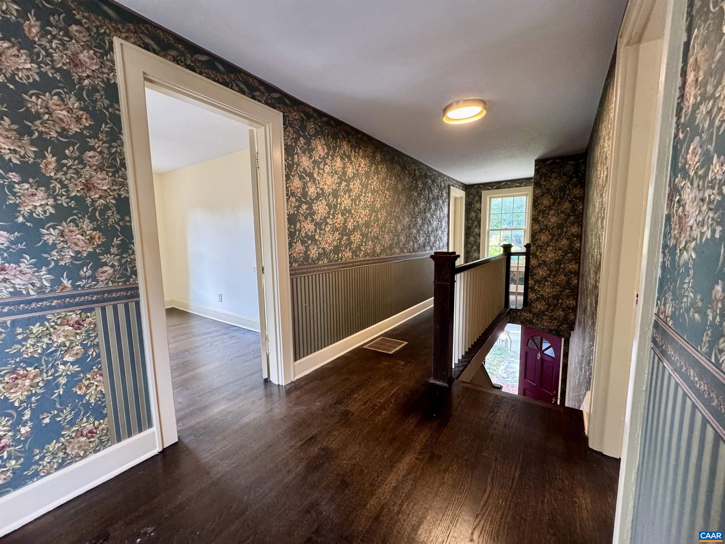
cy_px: 272
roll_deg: +0.9
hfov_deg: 102.1
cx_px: 362
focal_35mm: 14
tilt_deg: -6.5
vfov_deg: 85.7
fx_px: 293
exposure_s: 1/60
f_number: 2.2
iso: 250
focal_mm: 2.22
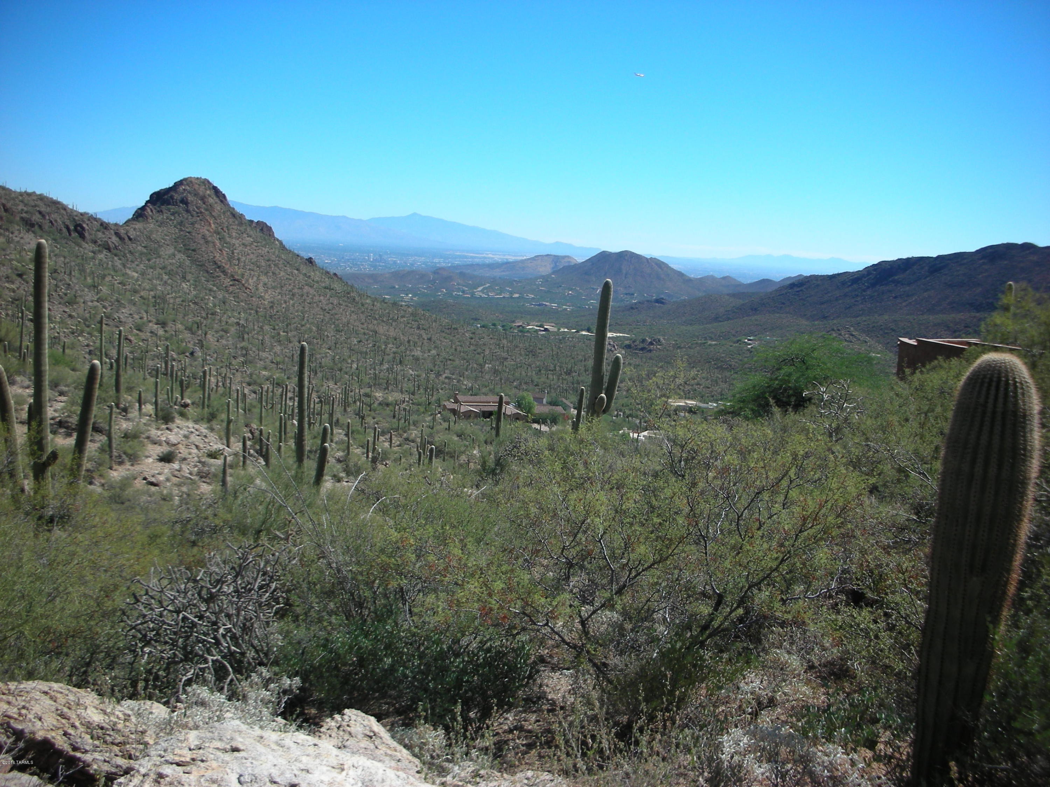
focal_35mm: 35
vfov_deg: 40.7
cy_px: 394
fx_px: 1062
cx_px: 525
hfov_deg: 52.6
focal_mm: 5.8
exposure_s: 1/91.7
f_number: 8.5
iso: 50
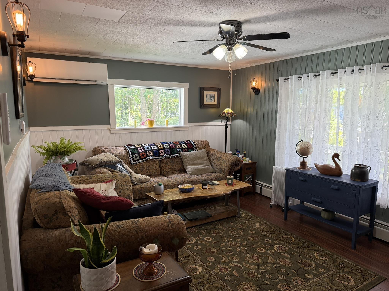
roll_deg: -0.2
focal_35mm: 24
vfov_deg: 56.8
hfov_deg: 71.6
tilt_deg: -8.4
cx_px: 194
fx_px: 270
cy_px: 146
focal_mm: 6.76
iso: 200
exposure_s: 1/120
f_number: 1.78
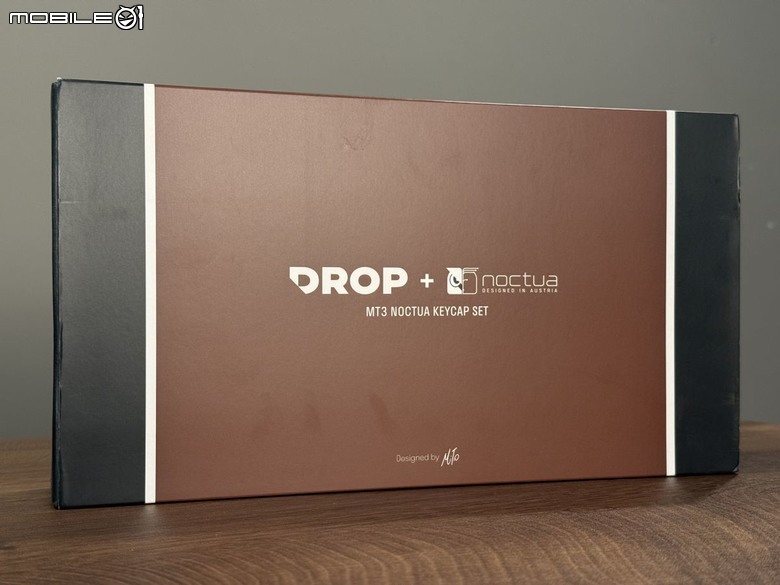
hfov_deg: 39.7
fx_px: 1082
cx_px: 390
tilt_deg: +0.0
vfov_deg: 30.3
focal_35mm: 48
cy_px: 292
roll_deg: -0.1
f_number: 1.78
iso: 125
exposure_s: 1/60
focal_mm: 6.76
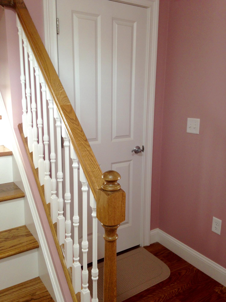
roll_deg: -0.6
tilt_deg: -12.3
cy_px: 151
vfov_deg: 55.4
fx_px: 287
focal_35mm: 33
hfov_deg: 42.9
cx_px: 113
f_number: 2.4
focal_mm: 4.12
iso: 80
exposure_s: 1/20
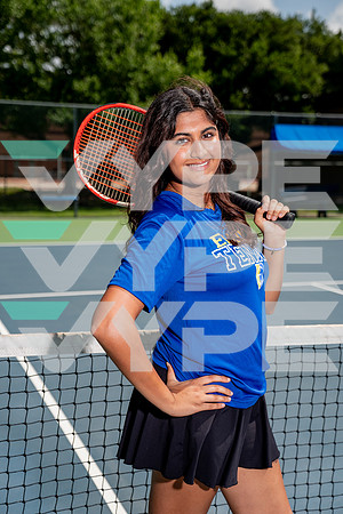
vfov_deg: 37.5
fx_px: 757
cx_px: 172
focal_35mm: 53
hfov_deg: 25.5
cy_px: 257
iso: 100
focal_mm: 53
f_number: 4
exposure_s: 1/1600
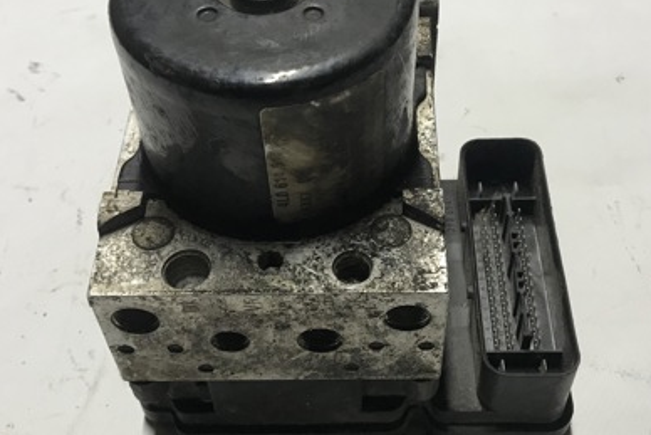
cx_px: 359
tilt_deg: -49.7
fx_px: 868
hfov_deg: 41.1
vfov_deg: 28.1
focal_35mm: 48
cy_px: 192
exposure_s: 1/33
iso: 25
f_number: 1.8
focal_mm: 3.99
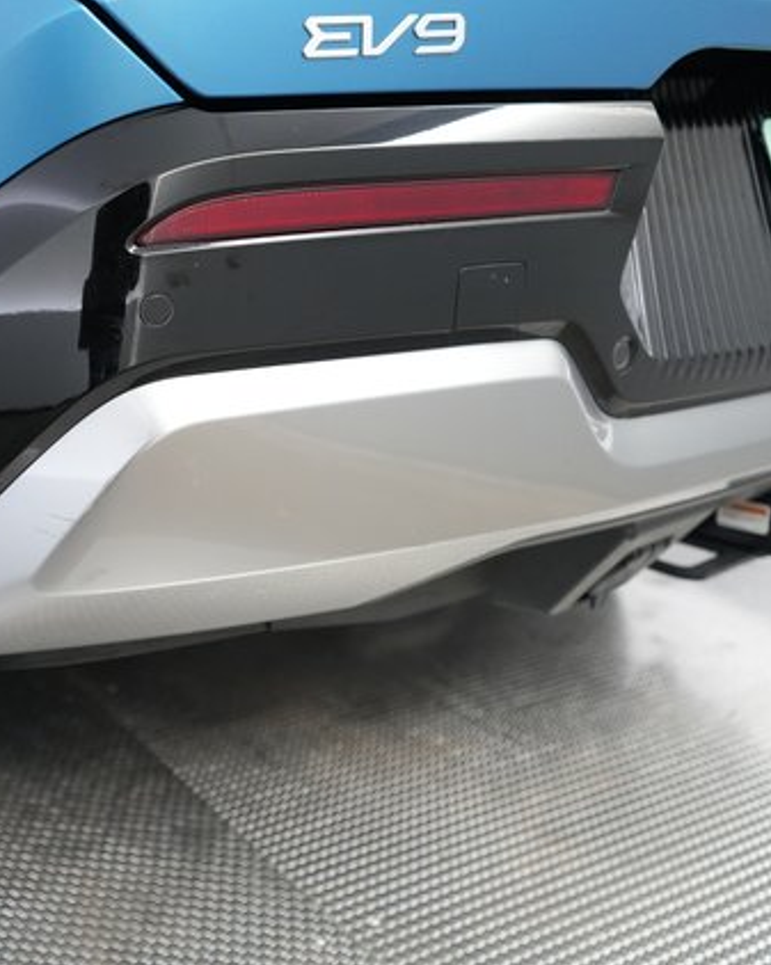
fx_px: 1057
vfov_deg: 49.1
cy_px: 482
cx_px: 82
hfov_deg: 37.6
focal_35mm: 37
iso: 4000
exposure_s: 1/160
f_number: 2.8
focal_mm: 26
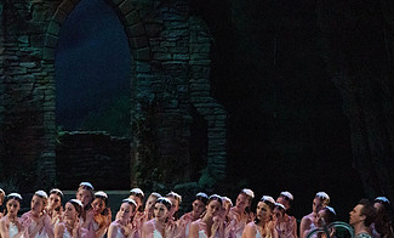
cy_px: 199
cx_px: 141
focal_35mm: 357
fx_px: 3796
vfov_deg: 3.6
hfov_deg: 5.9
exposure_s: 1/250
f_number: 5.6
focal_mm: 190
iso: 8000
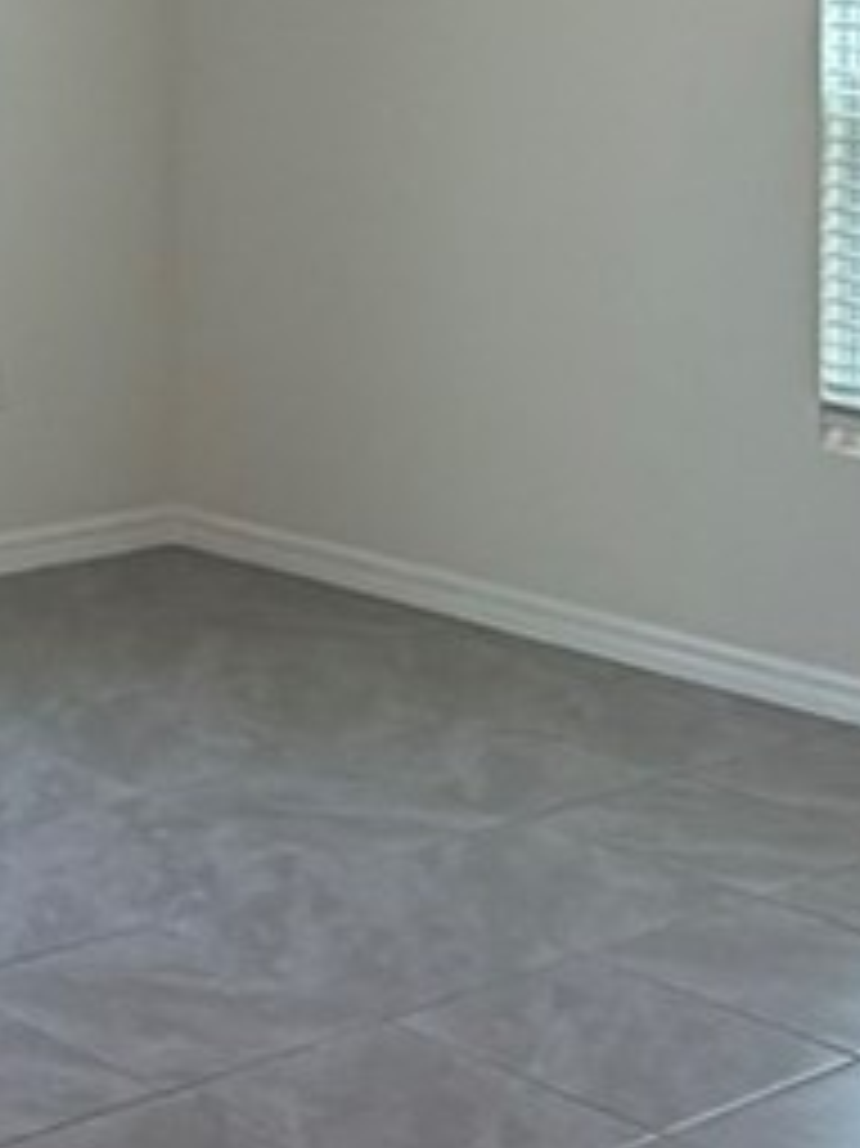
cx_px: -446
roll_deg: -0.9
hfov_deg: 15.4
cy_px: -144
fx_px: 2917
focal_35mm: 88
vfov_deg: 21.1
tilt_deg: +0.3
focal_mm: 2.22
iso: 80
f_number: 2.2
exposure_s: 1/120
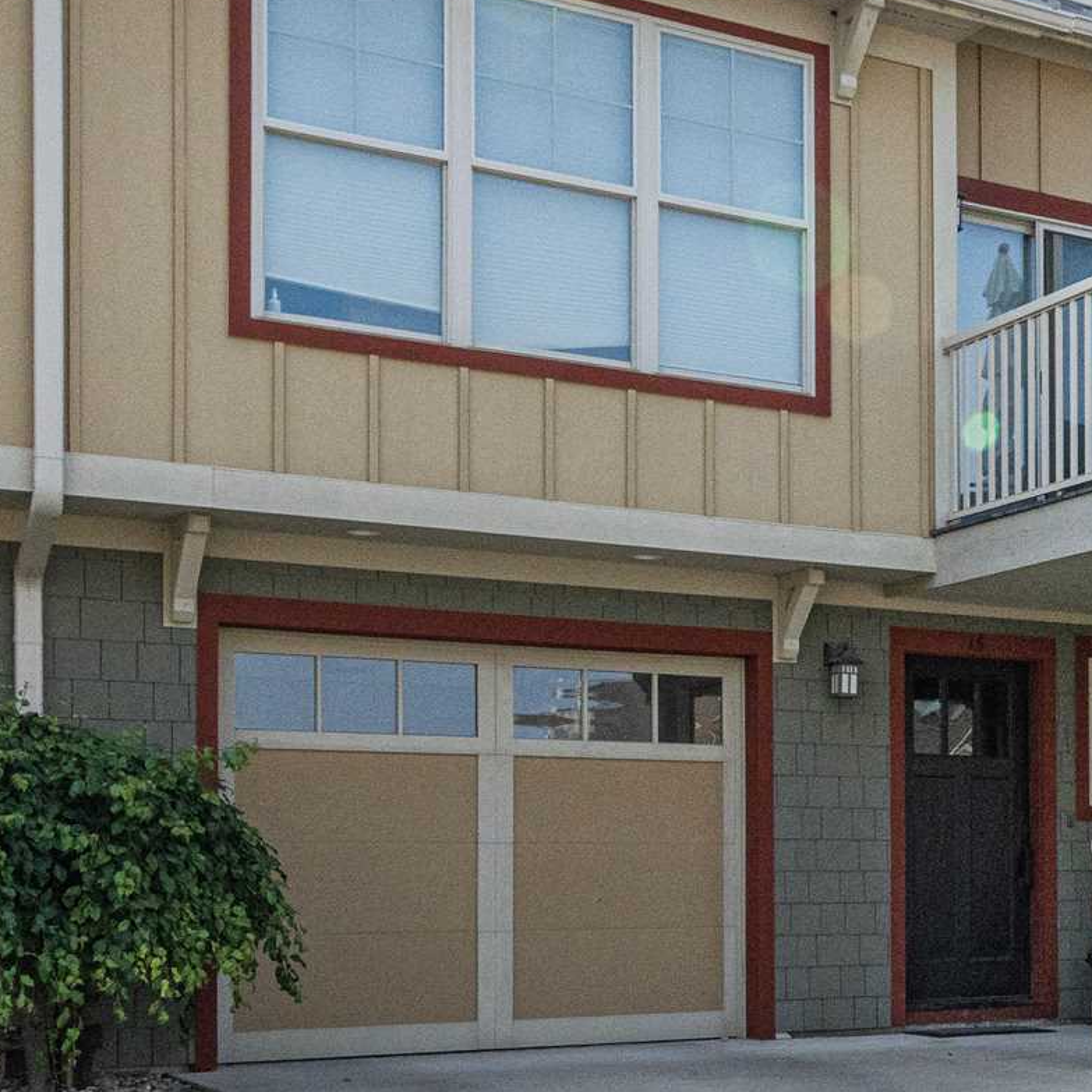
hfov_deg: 25.7
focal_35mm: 60
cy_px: 760
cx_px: 1307
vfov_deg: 28.4
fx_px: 2141
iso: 1000
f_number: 10
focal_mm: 18
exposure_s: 1/2000
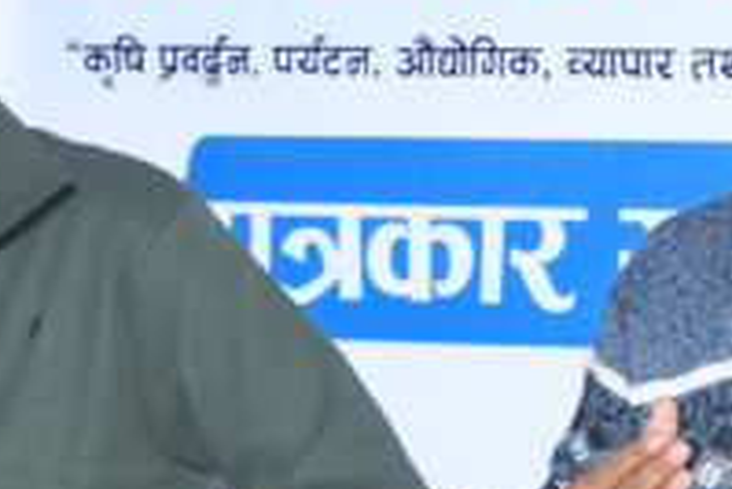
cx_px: 942
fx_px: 3134
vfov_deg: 8.9
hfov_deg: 12.9
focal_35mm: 154
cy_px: 426
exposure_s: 1/250
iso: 500
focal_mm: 27
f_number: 4
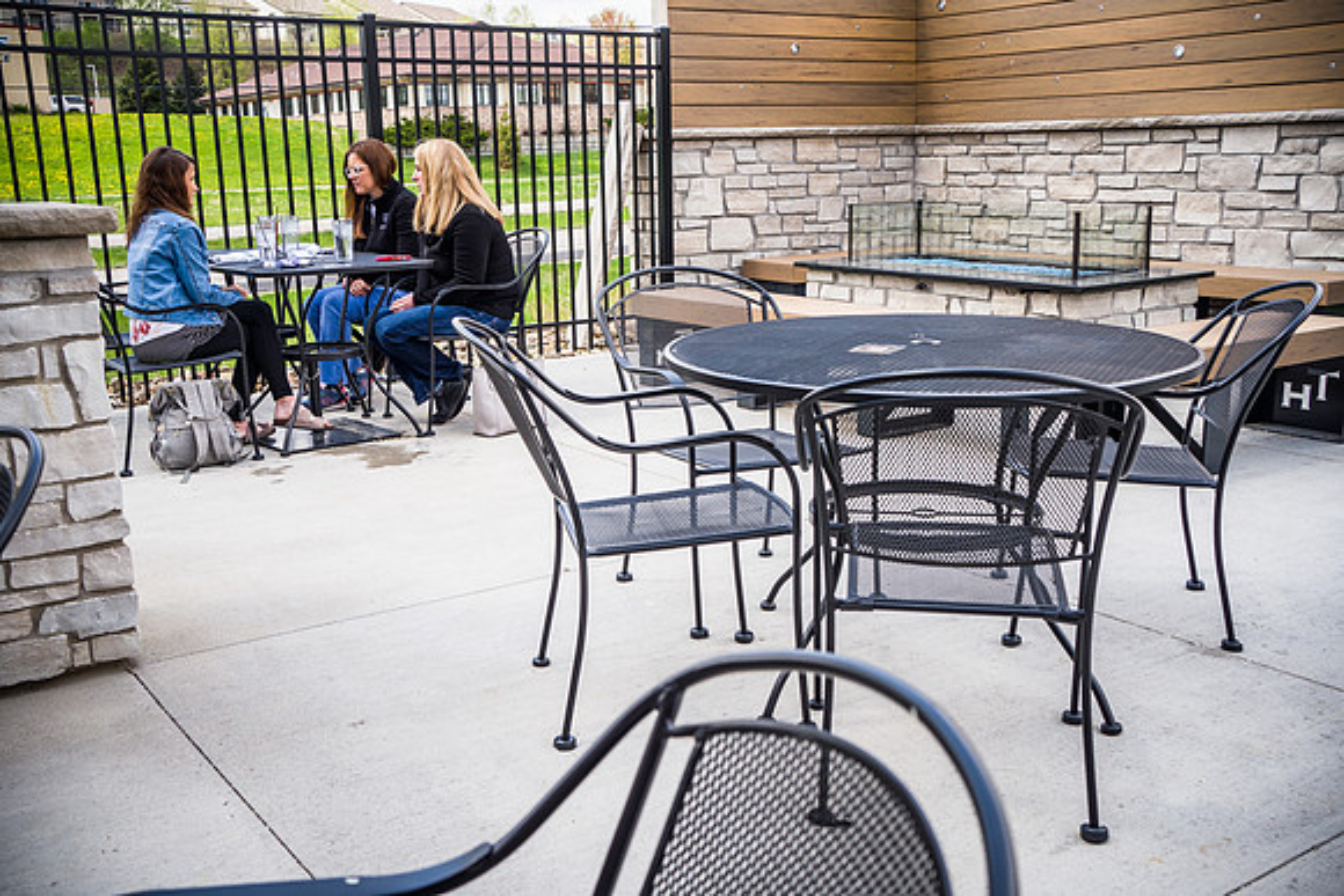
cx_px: 672
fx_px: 1307
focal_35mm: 35
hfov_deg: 54.4
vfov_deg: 37.9
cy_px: 448
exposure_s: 1/80
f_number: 7.1
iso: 100
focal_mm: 35
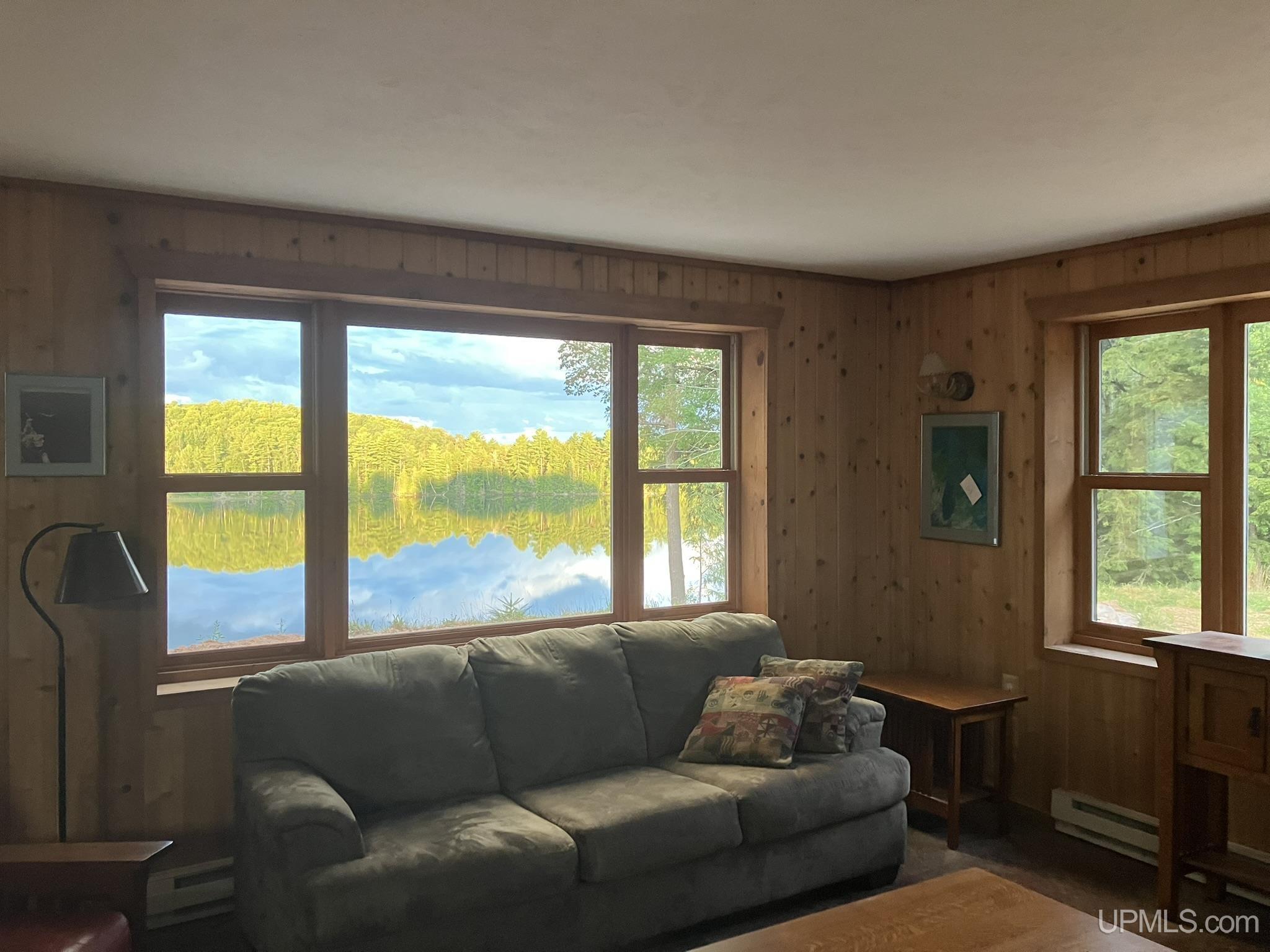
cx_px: 635
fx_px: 1027
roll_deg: +0.0
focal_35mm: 28
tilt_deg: +0.3
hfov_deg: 63.4
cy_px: 476
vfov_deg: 49.7
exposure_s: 1/60
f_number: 1.8
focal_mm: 3.99
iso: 160
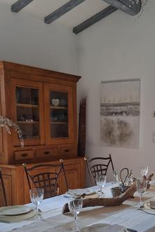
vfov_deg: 39.5
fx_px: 316
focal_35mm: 49
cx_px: 112
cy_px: 167
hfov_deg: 27.3
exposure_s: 1/100
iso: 50
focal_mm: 3.98
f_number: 1.8
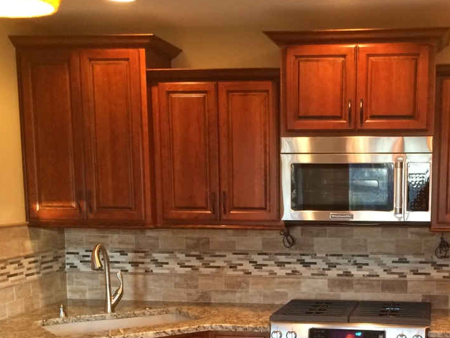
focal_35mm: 56
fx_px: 728
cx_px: 326
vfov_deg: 25.5
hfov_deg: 33.8
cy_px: 291
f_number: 2.2
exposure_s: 1/30
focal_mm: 4.12
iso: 200
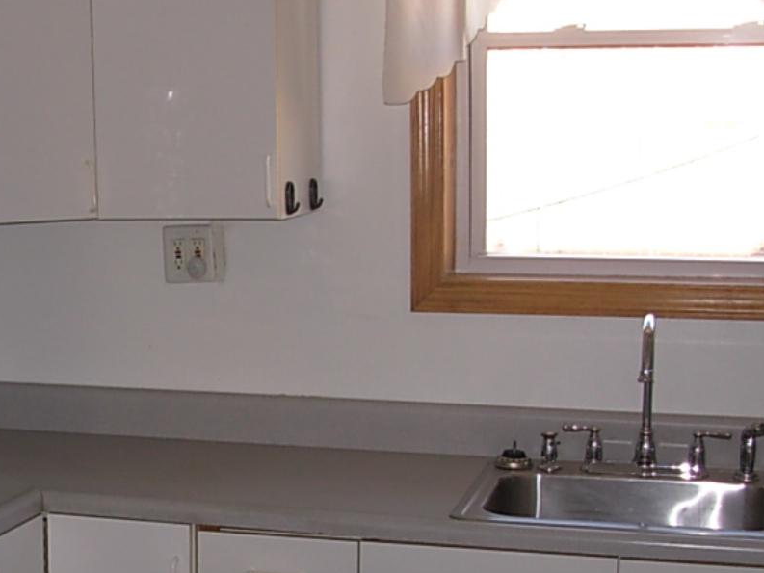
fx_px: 1523
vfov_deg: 21.1
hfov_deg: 27.4
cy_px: 456
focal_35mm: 69
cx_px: 112
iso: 50
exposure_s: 1/32
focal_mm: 6.3
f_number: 2.9
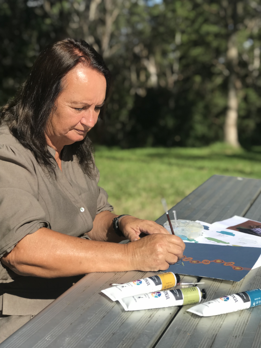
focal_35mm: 57
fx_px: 573
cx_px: 130
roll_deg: -3.3
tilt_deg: -11.6
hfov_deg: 25.7
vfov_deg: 33.8
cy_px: 174
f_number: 2.8
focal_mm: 6.6
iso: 20
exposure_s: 1/709
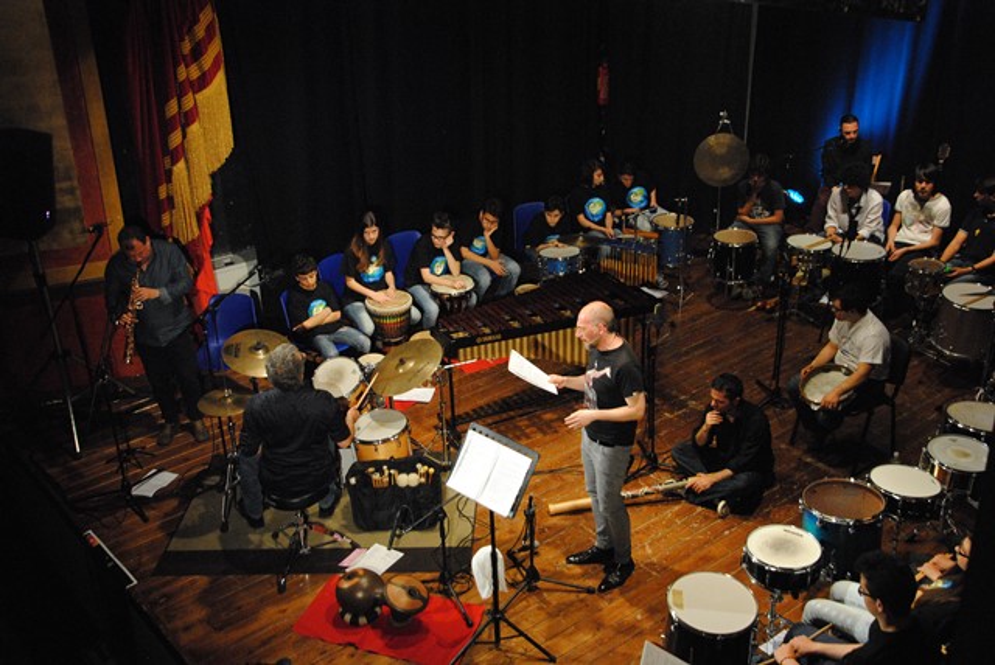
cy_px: 332
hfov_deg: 49.5
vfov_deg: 34.3
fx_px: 1079
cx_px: 498
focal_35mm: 39
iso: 1600
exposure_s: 1/80
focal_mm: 26
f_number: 4.5
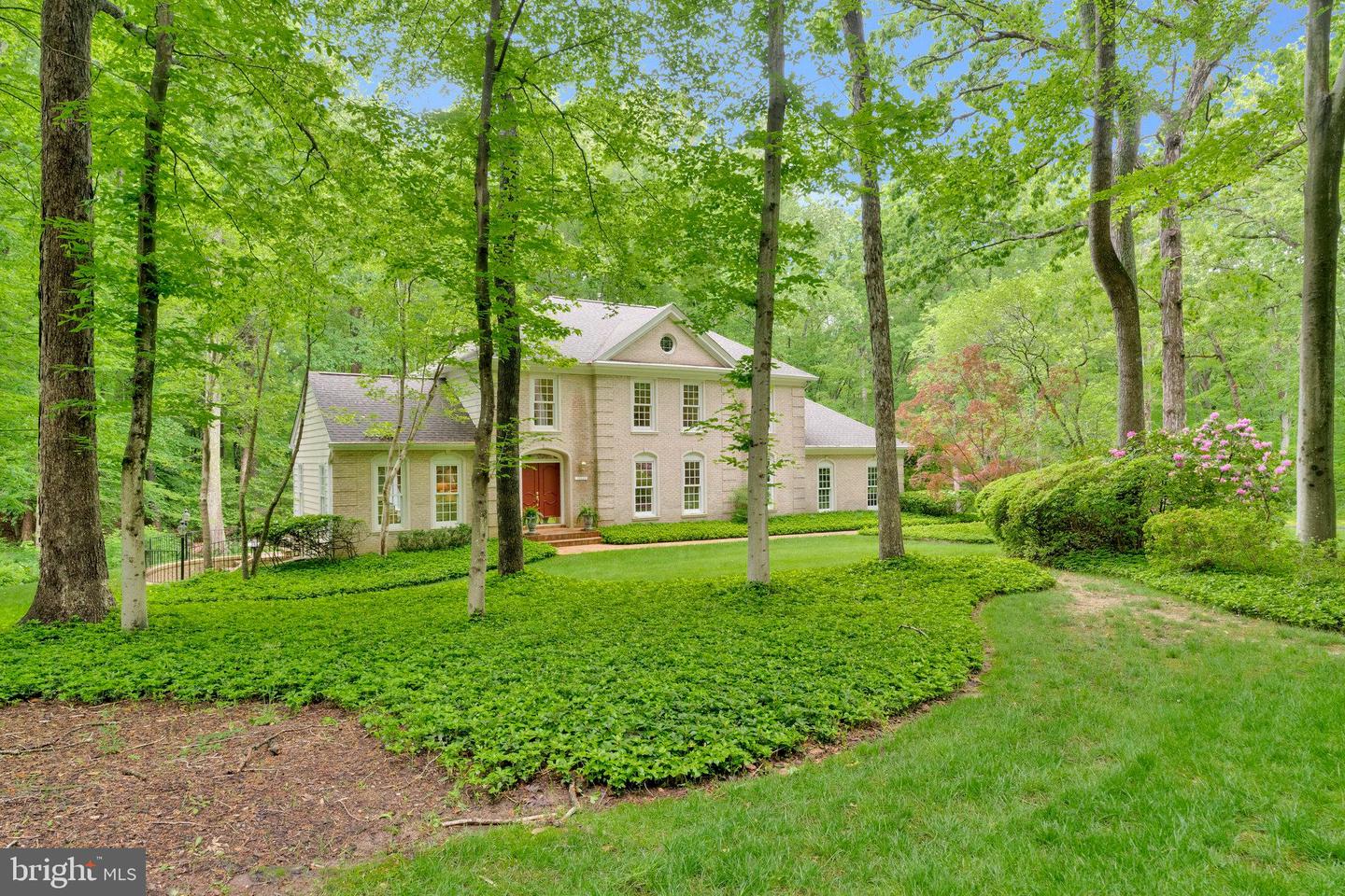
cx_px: 672
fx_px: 747
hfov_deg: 84.0
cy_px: 448
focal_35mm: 20
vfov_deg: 61.9
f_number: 7.1
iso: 1250
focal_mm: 20
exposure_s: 1/100
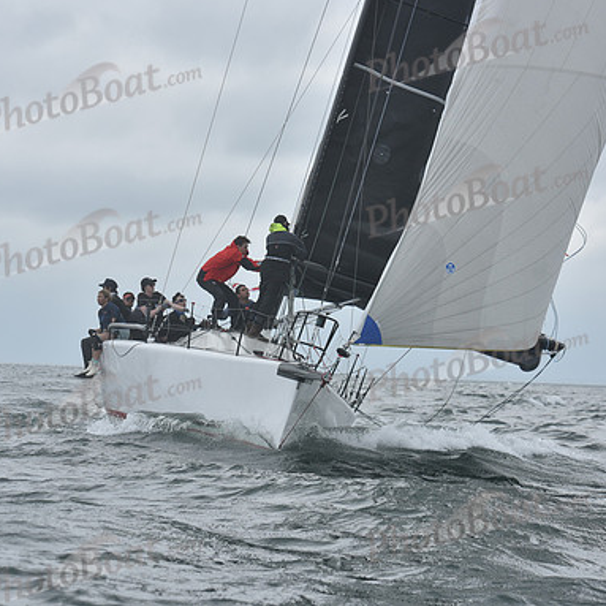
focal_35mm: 144
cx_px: 285
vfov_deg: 12.1
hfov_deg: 12.1
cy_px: 301
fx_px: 2852
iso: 200
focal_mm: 112
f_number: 6.3
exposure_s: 1/800
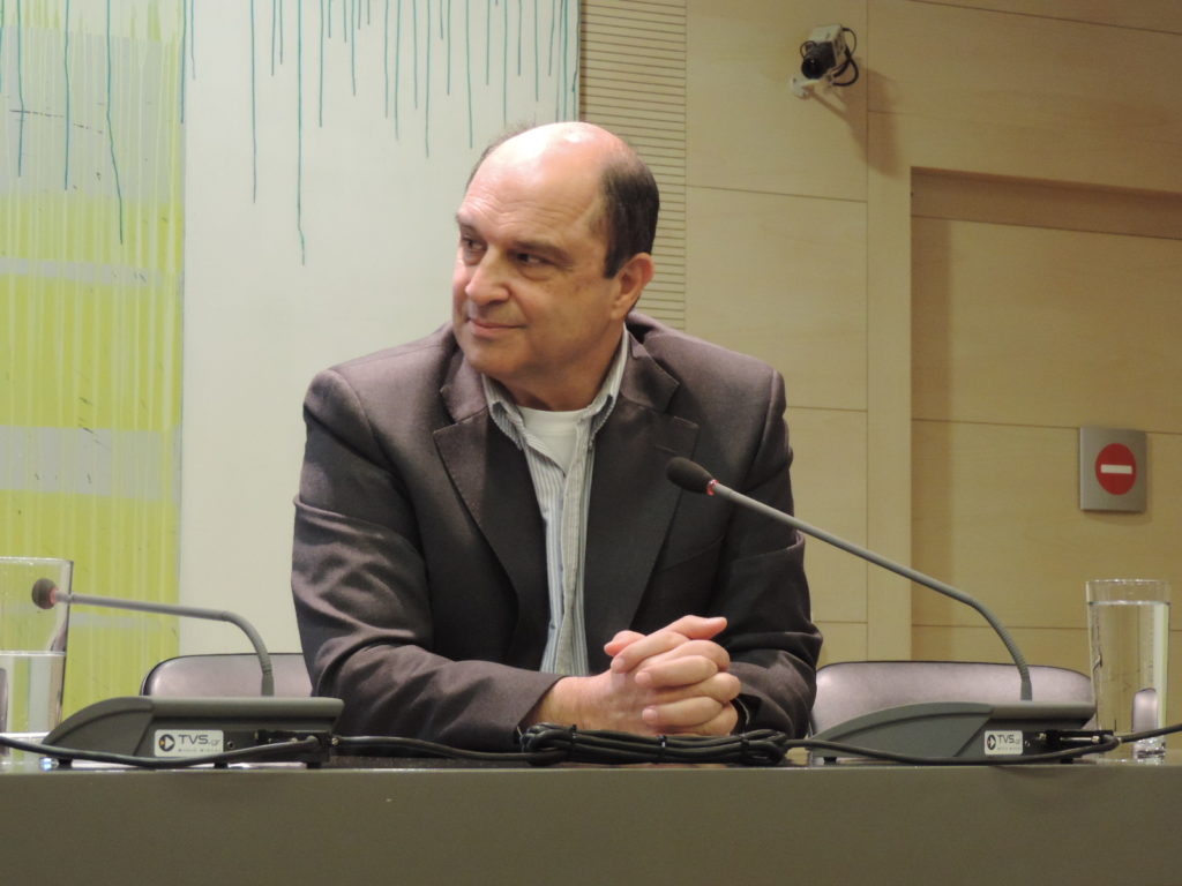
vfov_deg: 14.8
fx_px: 3415
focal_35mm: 100
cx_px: 591
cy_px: 443
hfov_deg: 19.6
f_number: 4.1
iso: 800
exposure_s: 1/20
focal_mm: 17.8
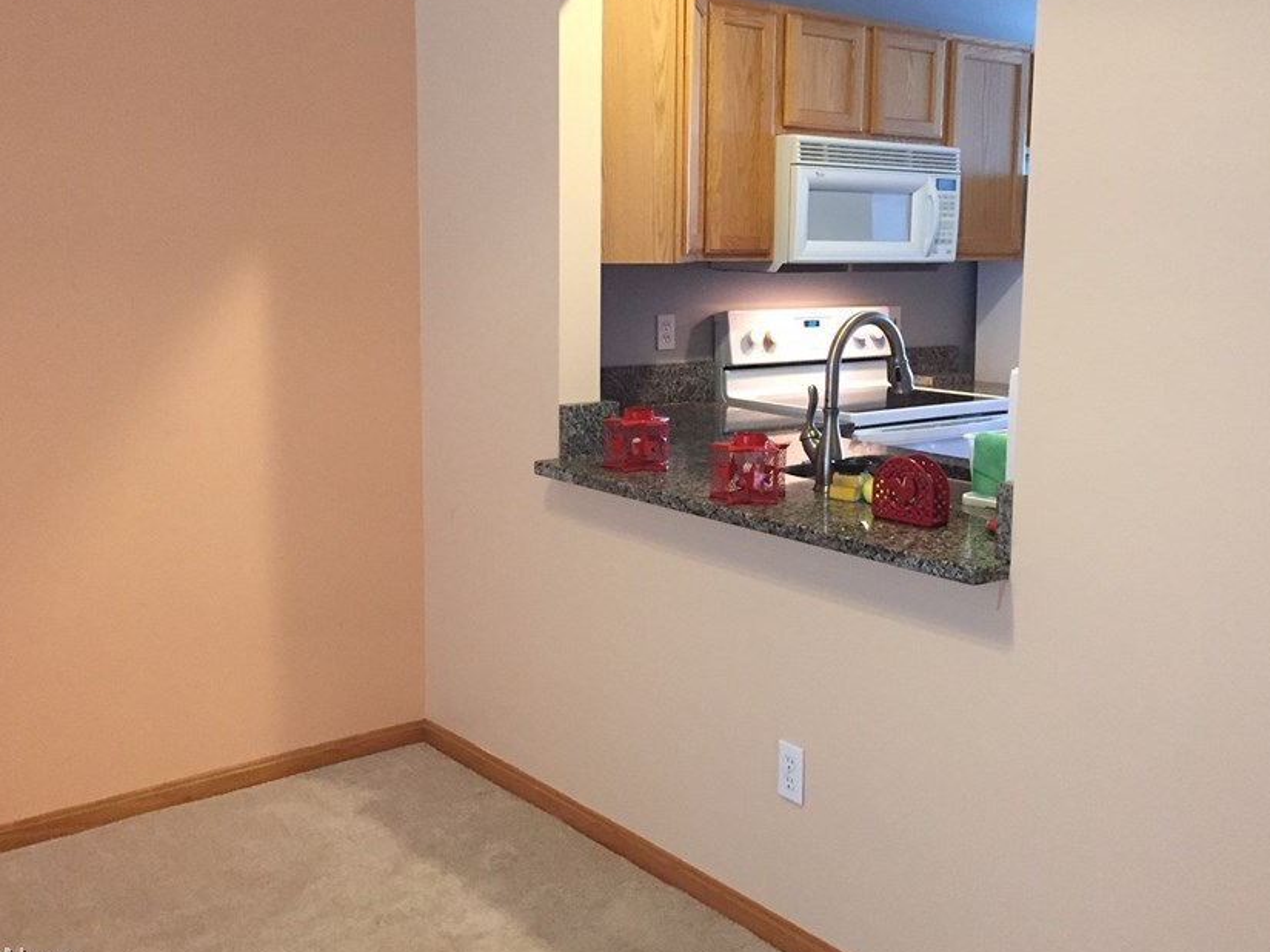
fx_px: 1321
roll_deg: -1.6
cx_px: 702
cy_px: 395
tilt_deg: -7.4
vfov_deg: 39.5
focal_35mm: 36
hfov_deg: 51.3
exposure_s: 1/30
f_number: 2.2
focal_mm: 4.15
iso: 200
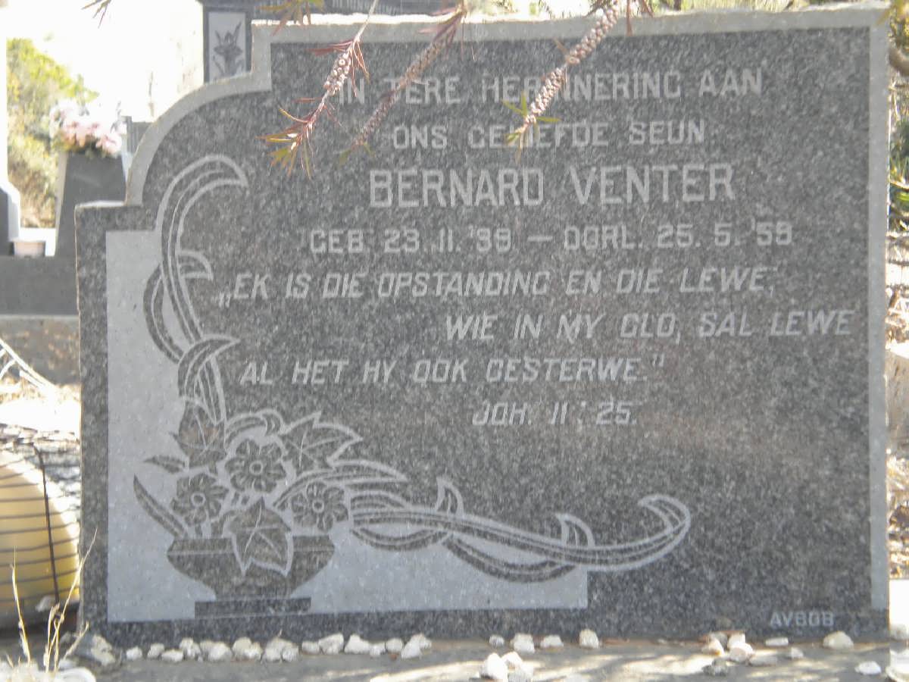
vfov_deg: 18.7
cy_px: 341
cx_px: 454
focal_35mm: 79
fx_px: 2075
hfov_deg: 24.7
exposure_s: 1/42.8
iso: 80
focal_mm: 14.3
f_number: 5.1
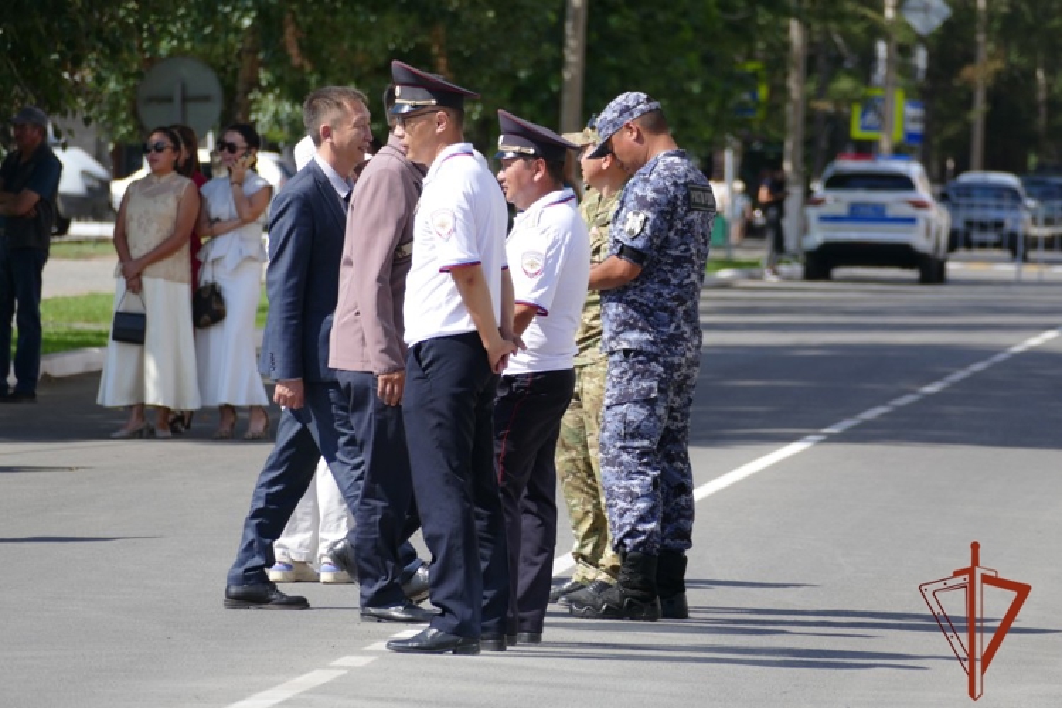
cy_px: 354
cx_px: 531
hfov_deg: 5.2
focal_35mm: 400
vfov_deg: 3.4
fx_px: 11799
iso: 125
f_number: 4
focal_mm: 146
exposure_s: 1/800
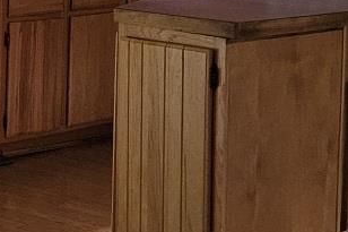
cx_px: -230
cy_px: 50
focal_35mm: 121
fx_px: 1169
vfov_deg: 11.3
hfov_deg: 15.2
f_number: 1.8
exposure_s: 1/24
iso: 500
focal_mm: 5.4
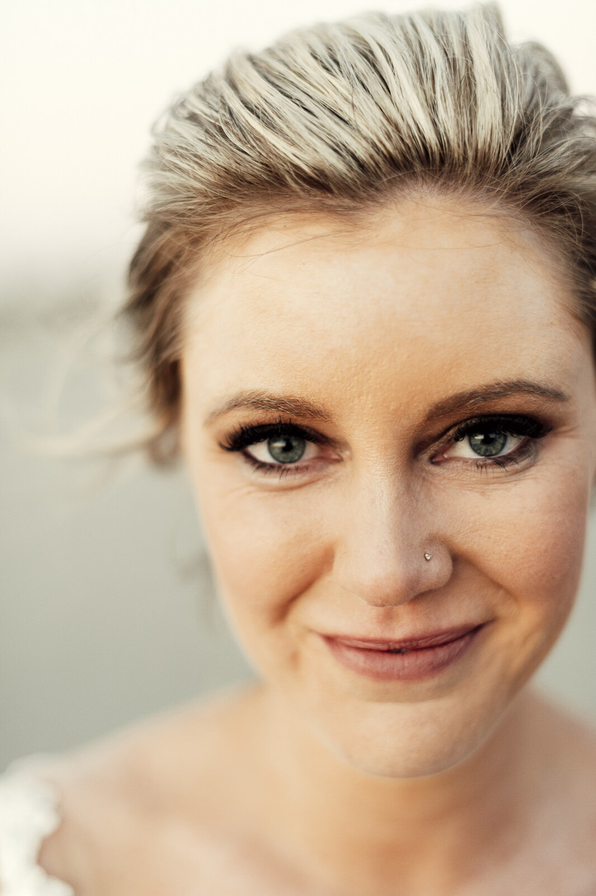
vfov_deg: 39.6
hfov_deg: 27.0
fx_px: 1243
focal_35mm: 50
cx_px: 298
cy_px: 448
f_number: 2
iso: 400
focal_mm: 50
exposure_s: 1/200
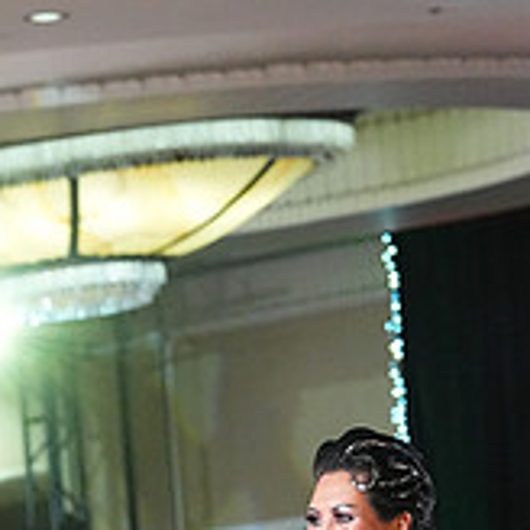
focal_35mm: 301
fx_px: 5214
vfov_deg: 5.7
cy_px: 860
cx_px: 79
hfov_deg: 5.8
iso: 8000
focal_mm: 100
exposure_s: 1/400
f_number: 4.5
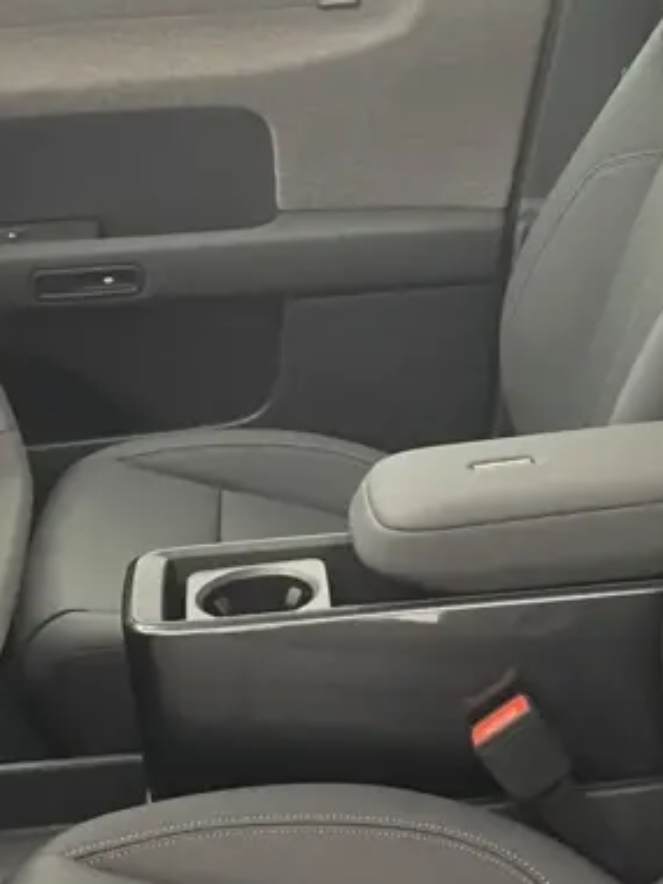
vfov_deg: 27.7
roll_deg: +2.1
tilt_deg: -16.8
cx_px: 493
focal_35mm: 70
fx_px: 1788
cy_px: 337
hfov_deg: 20.9
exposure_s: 1/60
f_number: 1.6
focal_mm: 4.2
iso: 400
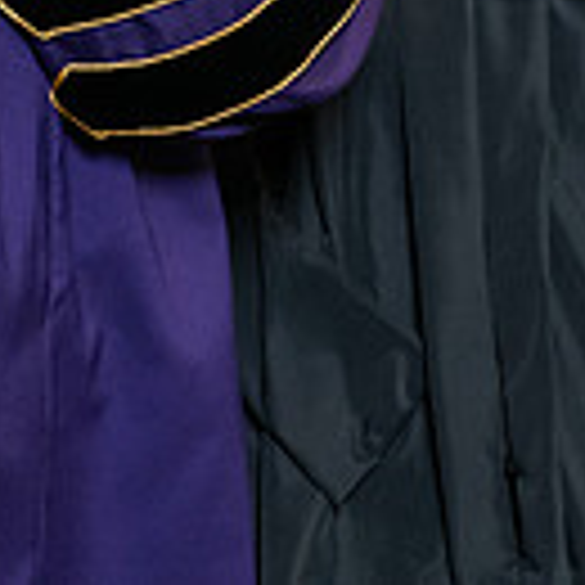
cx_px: 234
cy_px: -281
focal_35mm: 235
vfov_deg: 7.3
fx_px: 4493
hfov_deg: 7.4
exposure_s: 1/200
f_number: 5
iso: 2500
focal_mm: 62
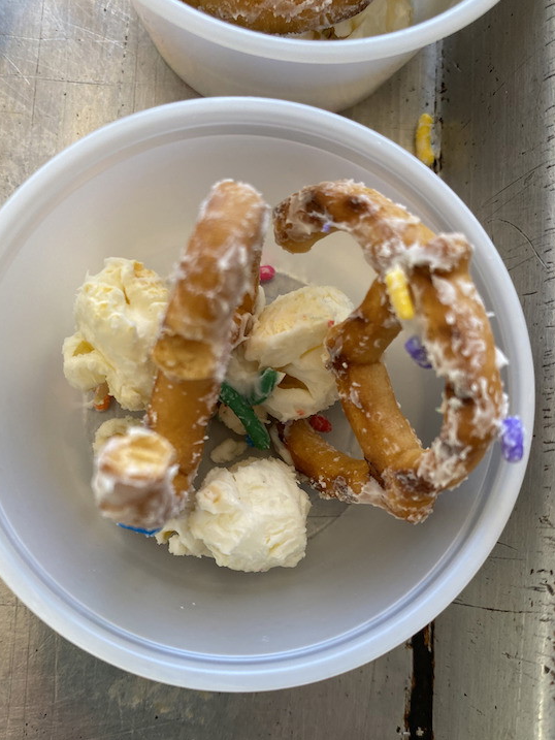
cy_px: 412
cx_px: 283
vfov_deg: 61.5
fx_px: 620
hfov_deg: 48.2
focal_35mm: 29
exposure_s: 1/121
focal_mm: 4.25
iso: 125
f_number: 1.8
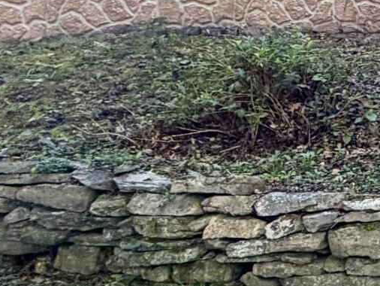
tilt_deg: +4.8
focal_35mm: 83
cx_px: 858
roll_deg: +2.7
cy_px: 54
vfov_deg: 17.6
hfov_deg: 15.6
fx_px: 912
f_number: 2.2
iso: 50
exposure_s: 1/206
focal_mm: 2.22
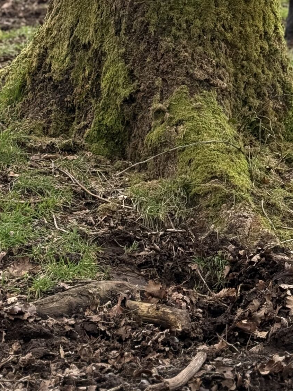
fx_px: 1229
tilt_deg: +1.9
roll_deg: -0.7
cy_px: -28
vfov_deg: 17.5
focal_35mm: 109
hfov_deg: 13.3
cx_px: 319
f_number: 1.78
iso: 125
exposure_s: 1/224
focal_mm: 6.76
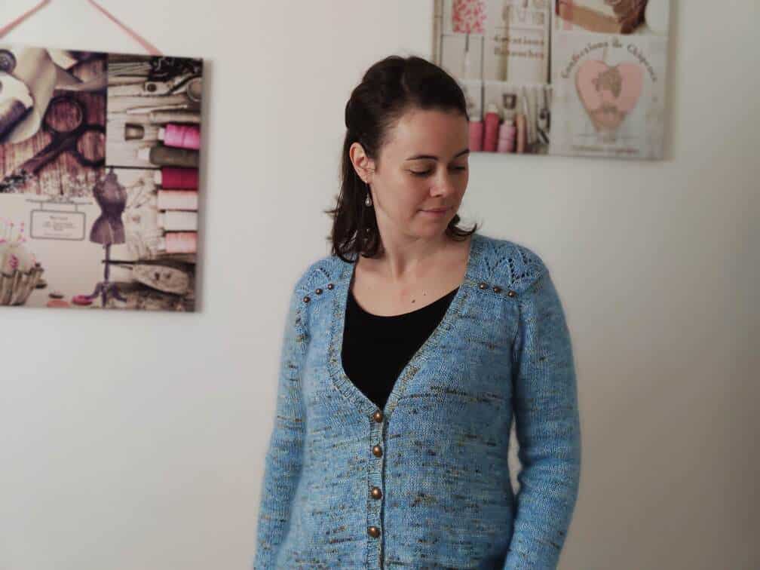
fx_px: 900
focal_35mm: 41
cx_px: 380
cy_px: 285
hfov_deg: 45.8
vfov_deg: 35.1
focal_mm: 8.16
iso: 2510
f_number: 2
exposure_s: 1/33
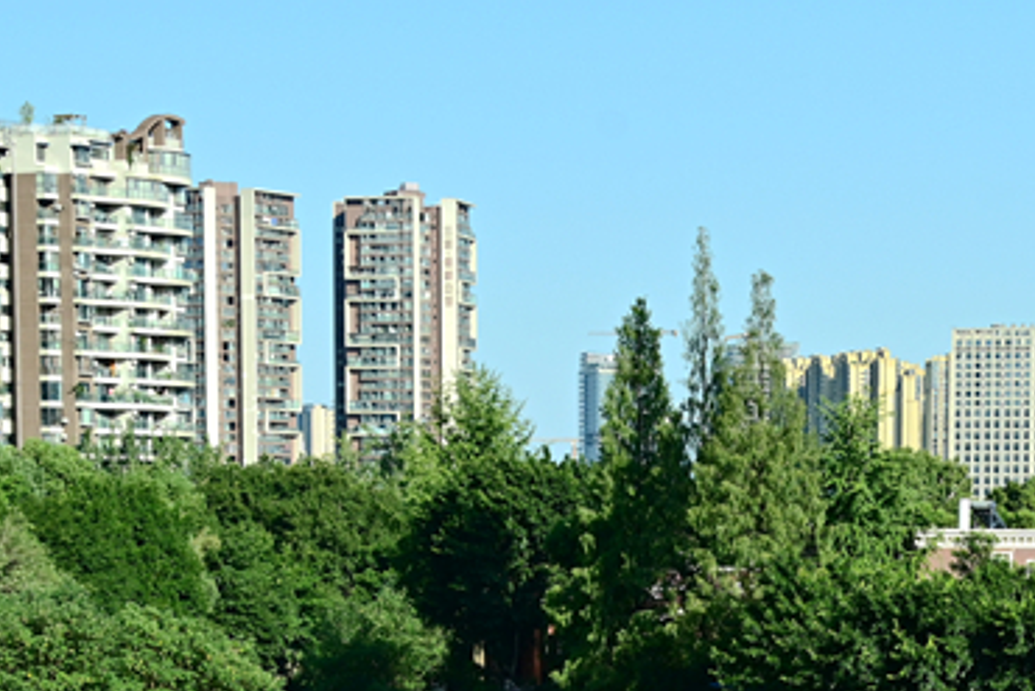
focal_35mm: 120
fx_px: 3451
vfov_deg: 11.1
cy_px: 985
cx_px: 836
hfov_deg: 16.9
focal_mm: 37
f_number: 8
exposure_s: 1/320
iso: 250
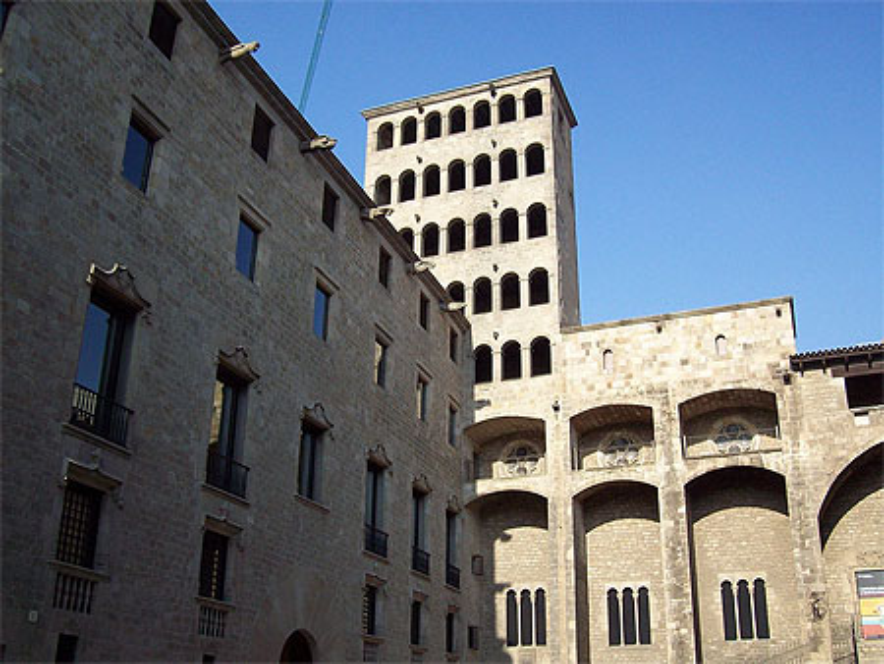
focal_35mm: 36
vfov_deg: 39.7
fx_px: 920
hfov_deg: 51.3
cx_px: 442
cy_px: 332
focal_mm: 6
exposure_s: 1/347
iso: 80
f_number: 4.8
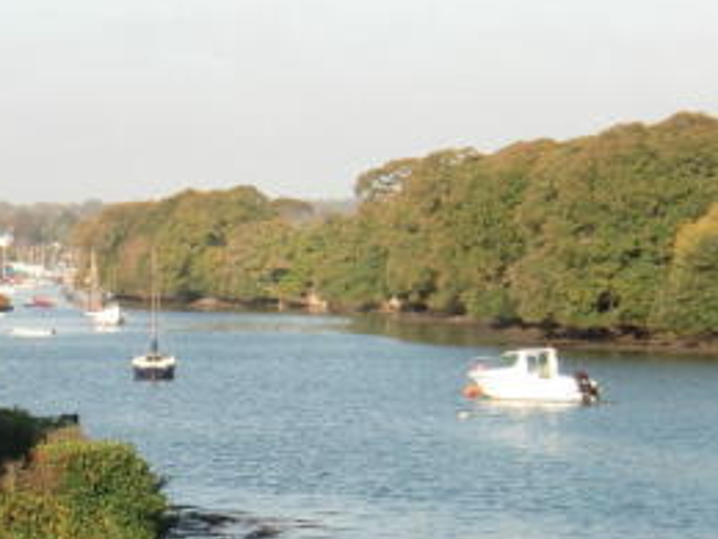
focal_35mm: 146
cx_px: -65
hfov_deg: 13.3
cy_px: 496
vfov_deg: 10.1
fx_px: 3028
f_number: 4.4
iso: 64
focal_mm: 11.6
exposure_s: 1/320
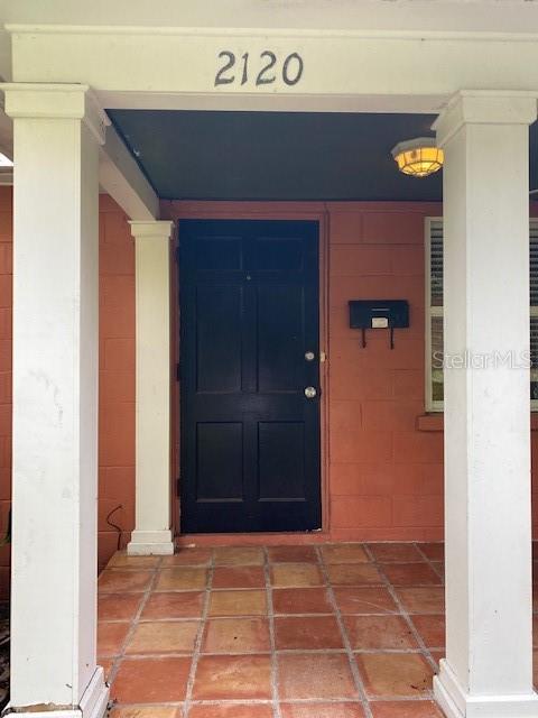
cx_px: 269
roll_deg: +0.5
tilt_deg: +1.0
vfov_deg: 67.3
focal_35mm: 26
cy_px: 359
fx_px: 539
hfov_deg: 53.1
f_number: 1.8
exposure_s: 1/122
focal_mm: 4.25
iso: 64
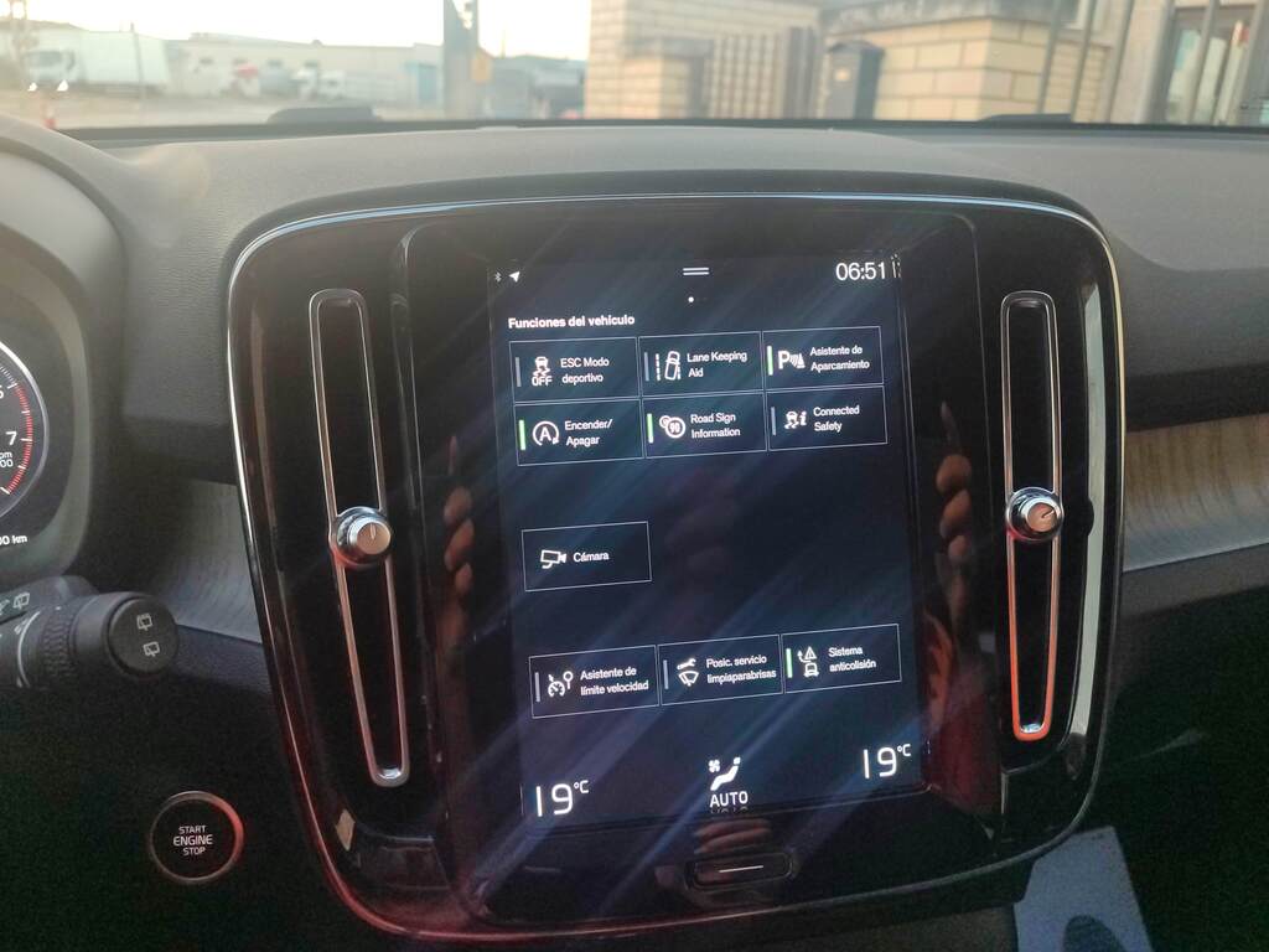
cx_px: 634
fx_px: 916
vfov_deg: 54.9
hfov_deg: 69.4
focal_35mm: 25
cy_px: 476
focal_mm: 5.95
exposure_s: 1/50
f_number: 1.89
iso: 162
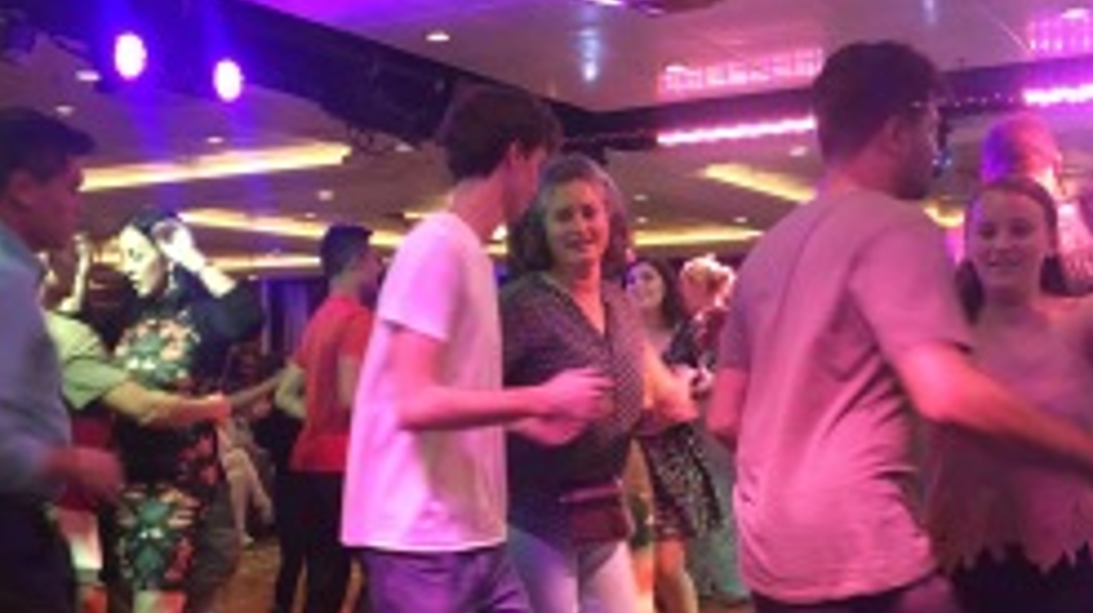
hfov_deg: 43.6
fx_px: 1361
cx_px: 453
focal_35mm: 47
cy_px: 382
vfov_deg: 25.3
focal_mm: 4.15
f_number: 2.2
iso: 200
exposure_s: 1/24
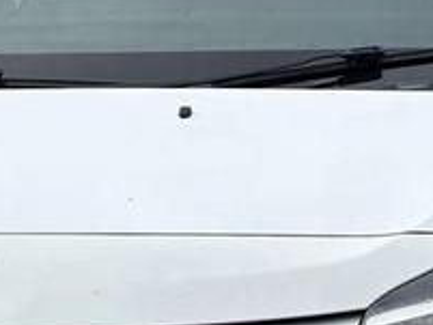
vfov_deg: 12.7
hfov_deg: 17.0
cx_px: 228
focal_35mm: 116
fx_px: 1452
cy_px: 284
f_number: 1.6
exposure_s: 1/3125
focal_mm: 5.96
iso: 50
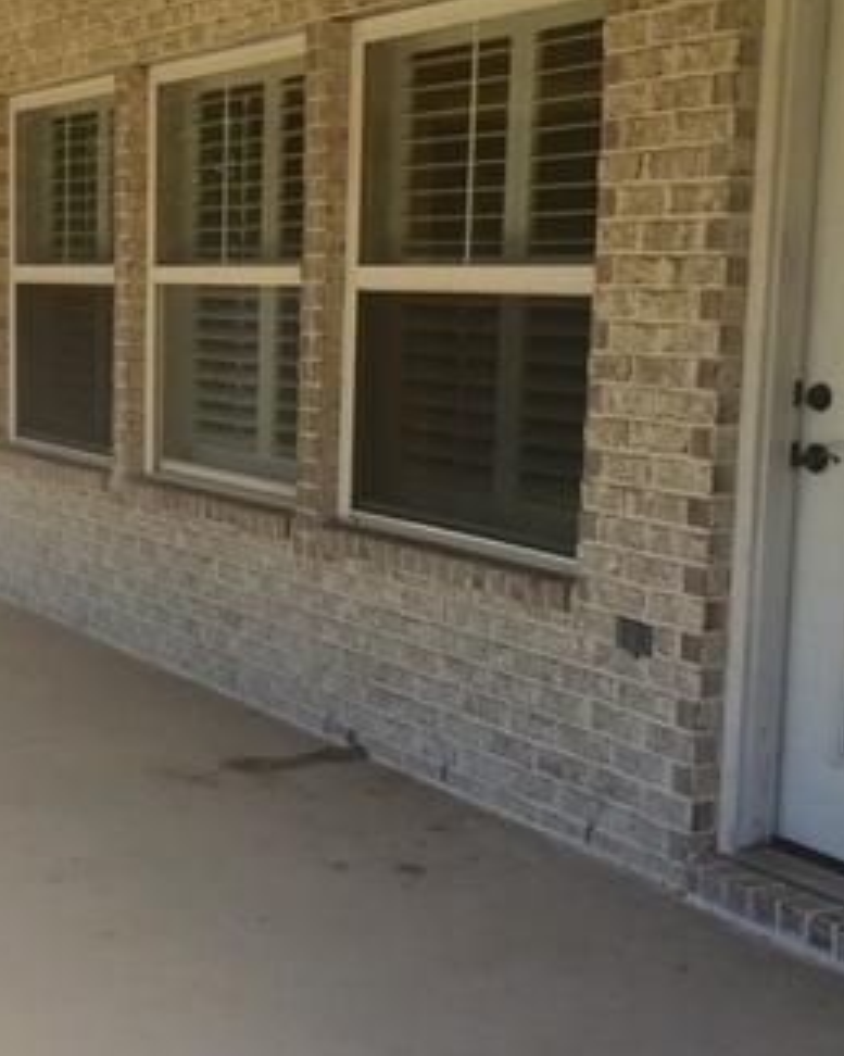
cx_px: 192
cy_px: 544
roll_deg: -0.9
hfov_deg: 26.7
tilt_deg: -6.3
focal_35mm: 56
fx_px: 1749
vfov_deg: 33.6
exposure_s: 1/1012
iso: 25
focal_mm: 4.15
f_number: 2.2
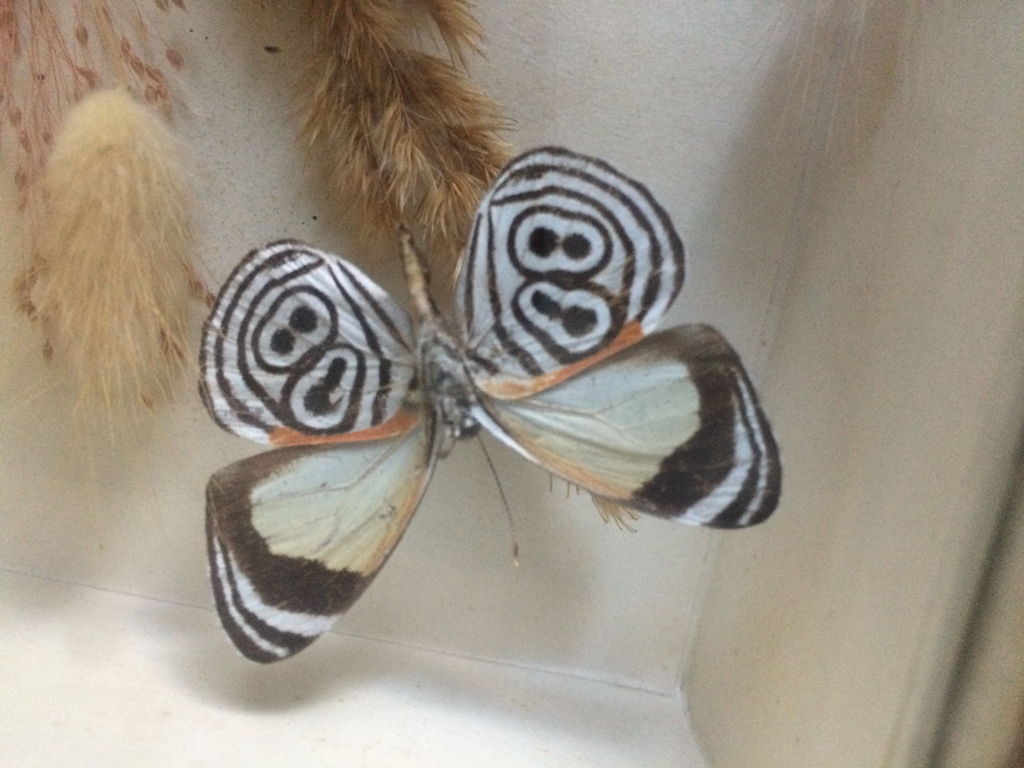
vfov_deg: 48.2
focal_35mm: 29
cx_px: 512
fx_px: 858
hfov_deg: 61.7
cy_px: 384
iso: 320
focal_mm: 4.15
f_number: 2.2
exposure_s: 1/17
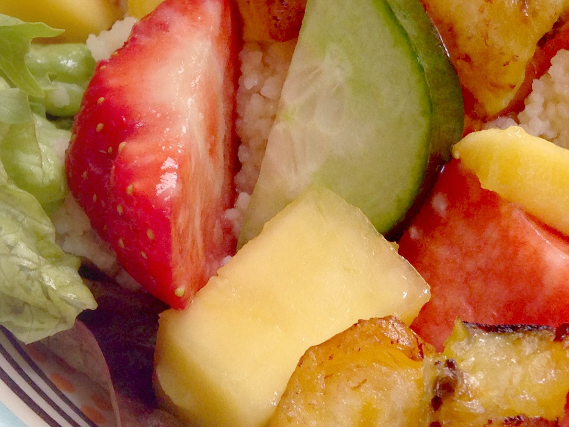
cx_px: 327
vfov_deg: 16.4
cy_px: 220
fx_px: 1479
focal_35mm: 90
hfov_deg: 21.8
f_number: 2.4
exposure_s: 1/120
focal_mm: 4.12
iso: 80
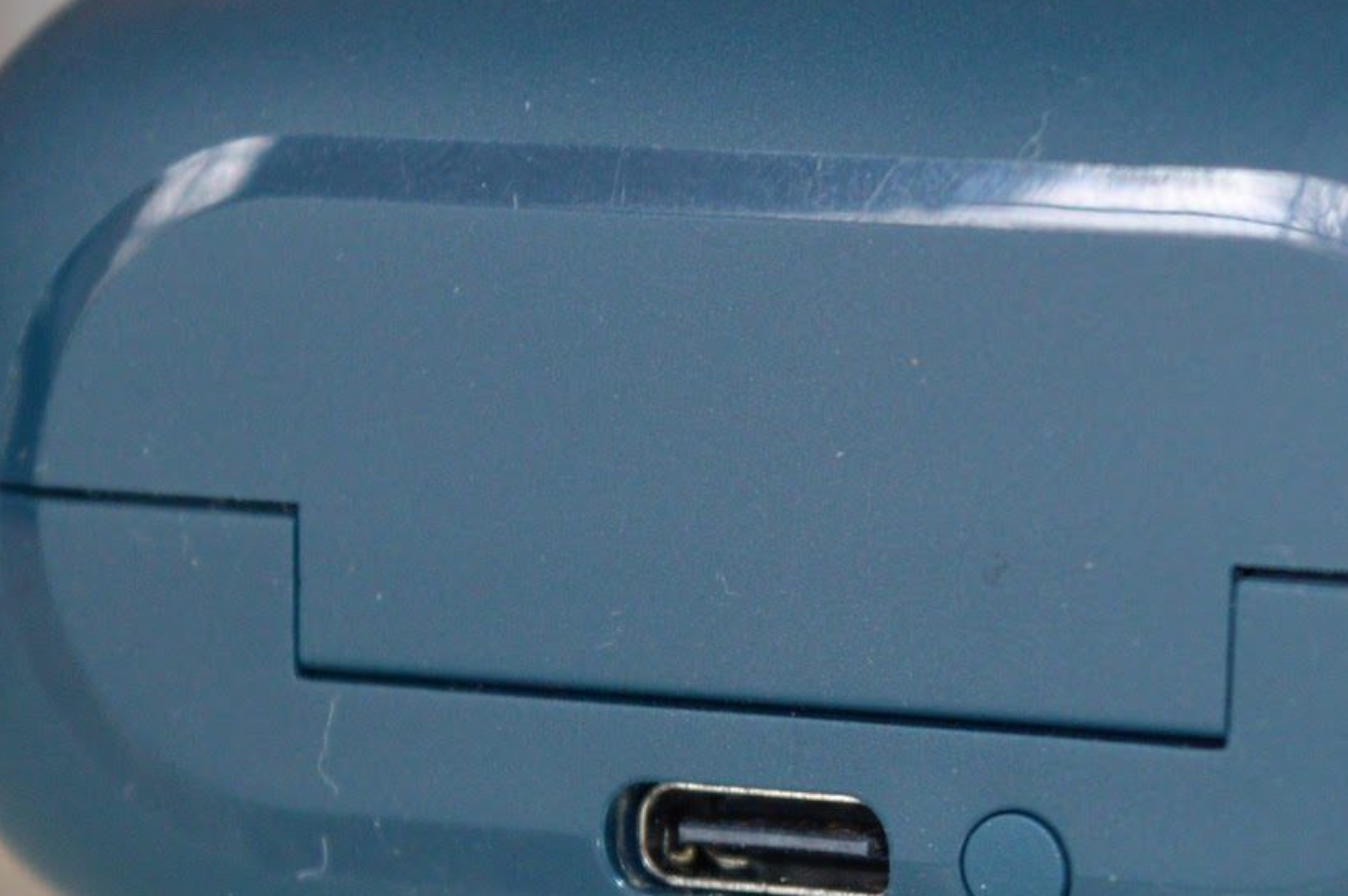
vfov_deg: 6.8
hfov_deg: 10.2
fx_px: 7527
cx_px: 861
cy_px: 631
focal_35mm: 201
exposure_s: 1/30
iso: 560
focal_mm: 55
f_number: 5.6
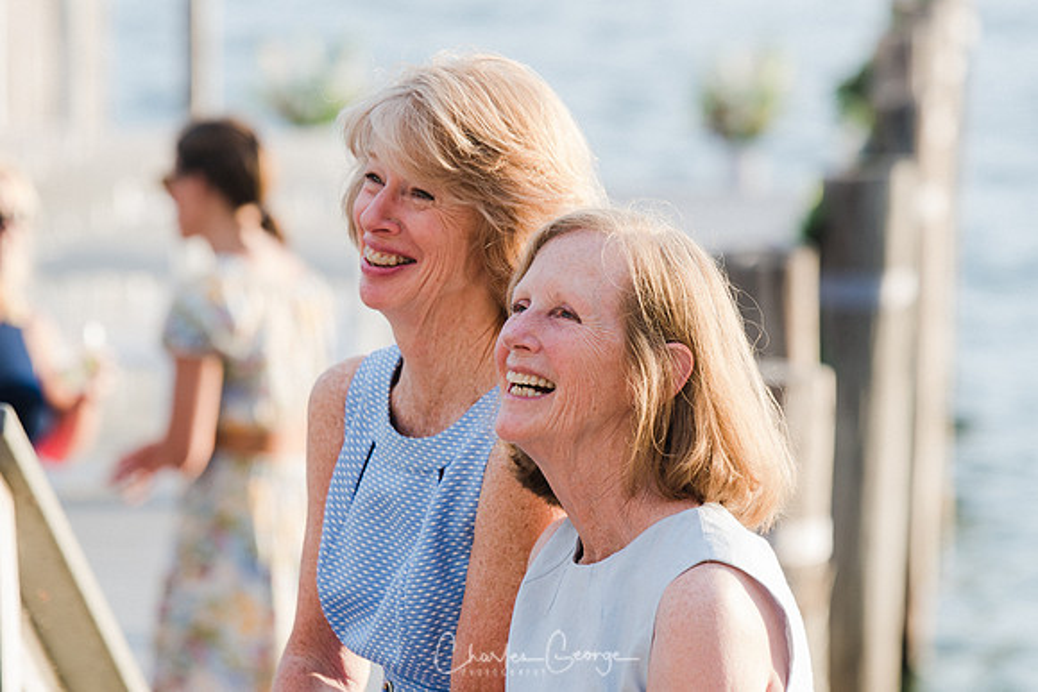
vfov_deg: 5.2
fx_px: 7570
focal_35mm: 262
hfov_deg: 7.8
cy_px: 346
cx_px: 519
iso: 200
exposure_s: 1/250
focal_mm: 175
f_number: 4.5
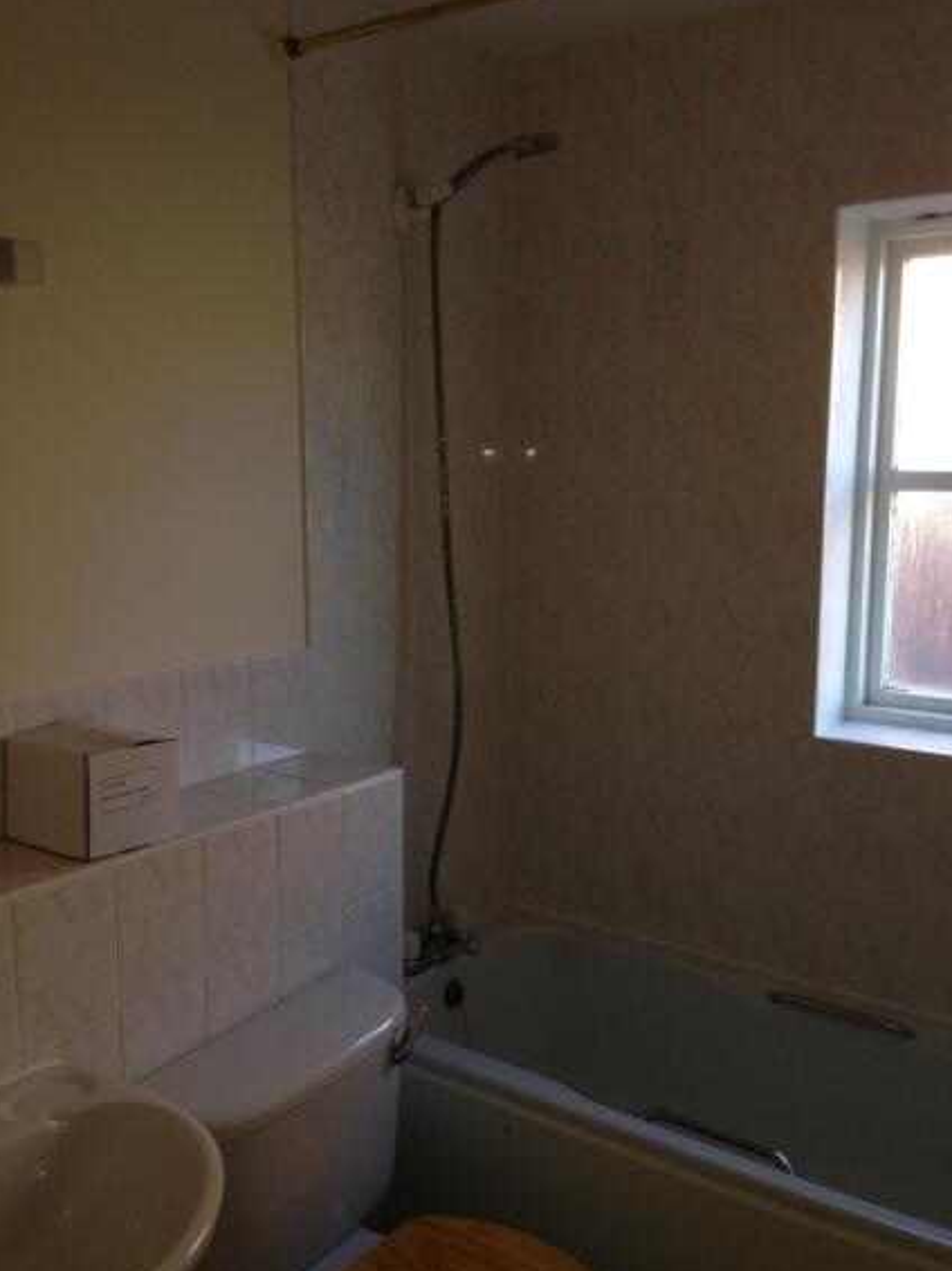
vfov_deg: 54.0
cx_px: 473
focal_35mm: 34
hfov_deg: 41.8
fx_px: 1248
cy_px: 643
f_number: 2.4
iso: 50
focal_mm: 4.12
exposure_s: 1/36
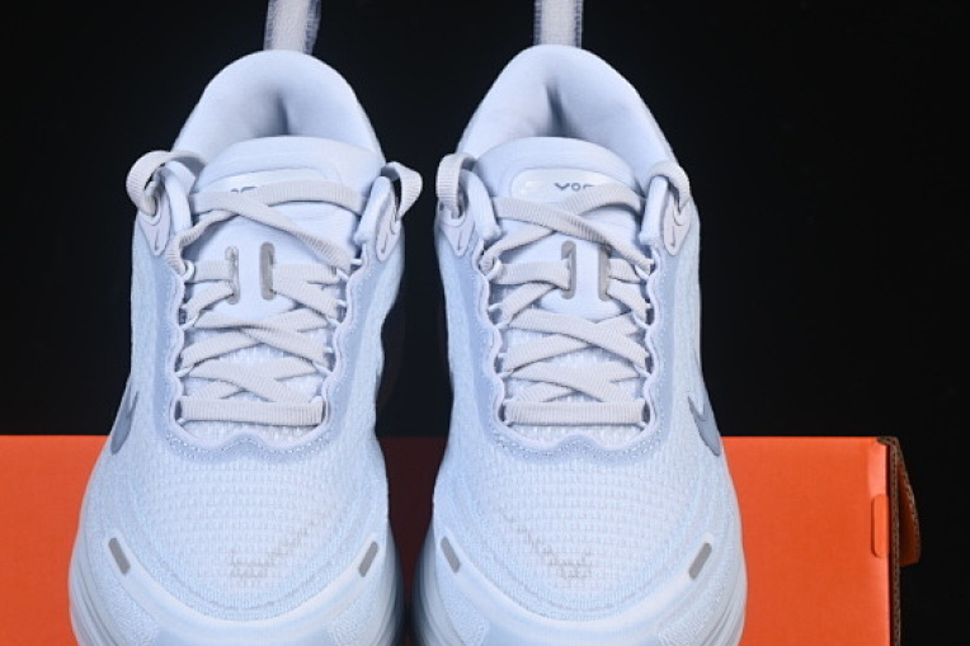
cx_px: 405
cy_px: 448
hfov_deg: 19.3
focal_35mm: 106
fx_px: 2855
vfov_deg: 12.9
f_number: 8
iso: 160
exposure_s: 1/80
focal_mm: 50
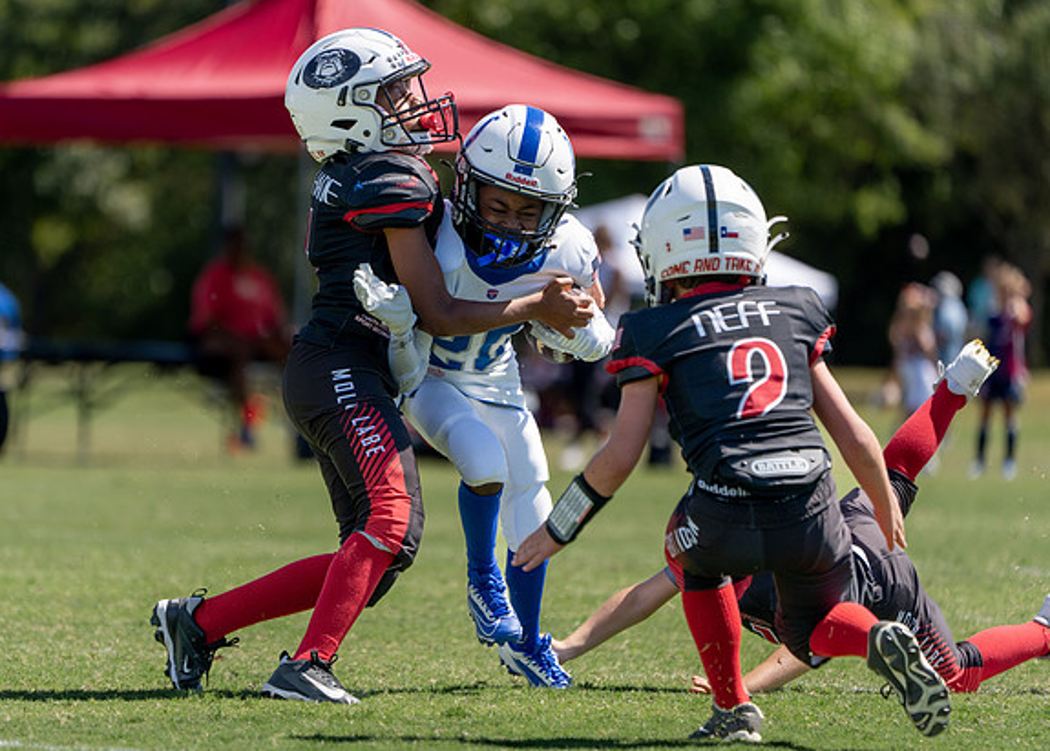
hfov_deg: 4.6
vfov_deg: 3.3
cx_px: 406
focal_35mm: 442
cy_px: 432
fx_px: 13184
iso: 320
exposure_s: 1/1250
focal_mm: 364
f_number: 5.6
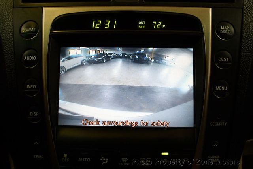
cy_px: 84
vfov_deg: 36.9
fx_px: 253
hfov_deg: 53.1
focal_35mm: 36
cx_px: 126
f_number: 3.5
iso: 800
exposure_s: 1/125
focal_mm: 18
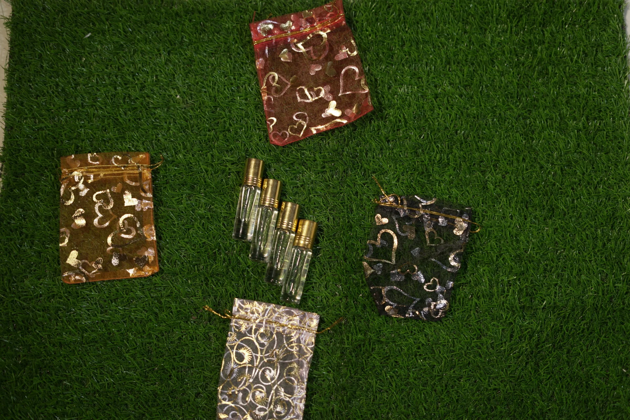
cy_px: 210
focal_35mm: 50
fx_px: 875
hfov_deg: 39.6
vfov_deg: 27.0
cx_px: 315
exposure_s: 1/100
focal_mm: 50
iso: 100
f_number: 2.2
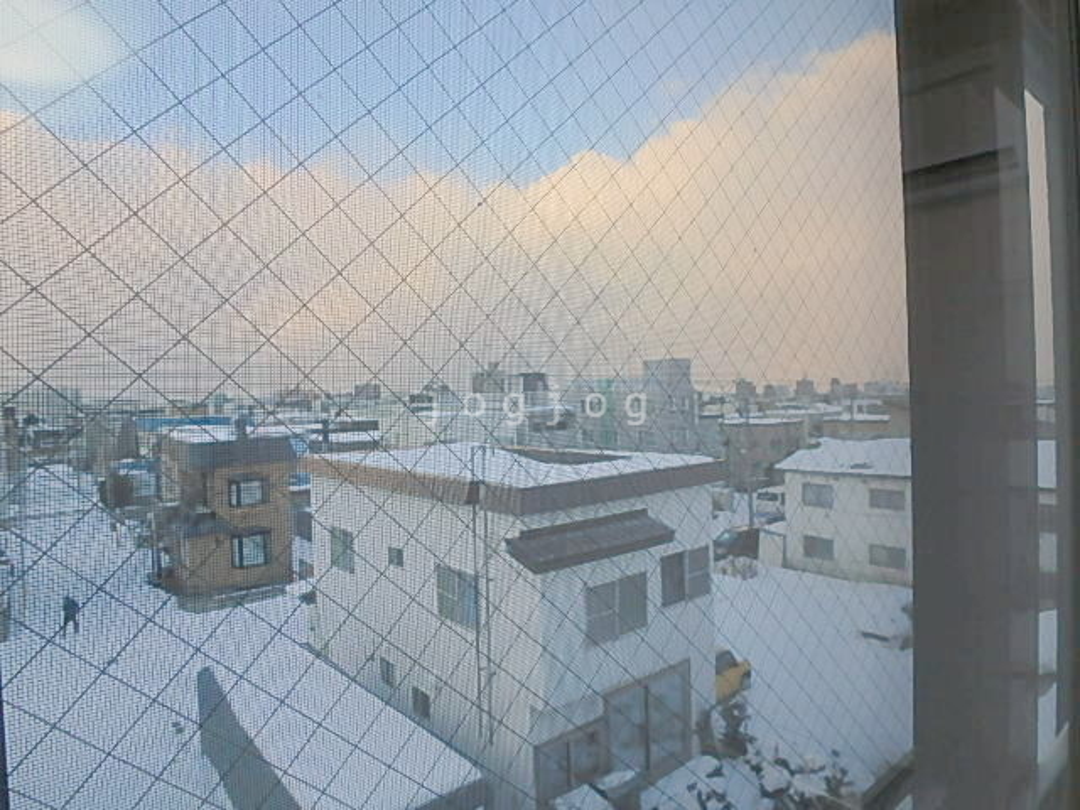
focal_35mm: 21
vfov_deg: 63.4
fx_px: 655
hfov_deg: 79.0
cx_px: 540
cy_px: 405
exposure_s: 1/200
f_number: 3.5
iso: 125
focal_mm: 3.7
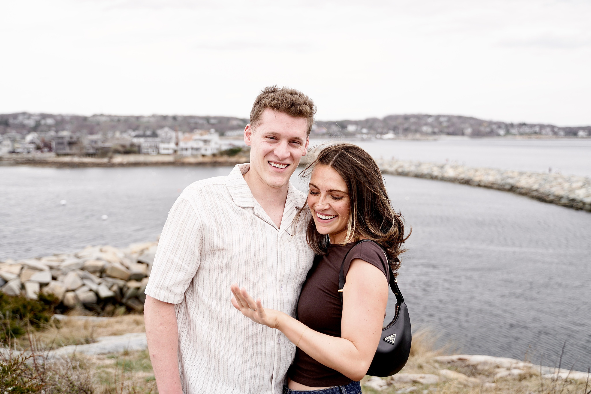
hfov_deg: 54.4
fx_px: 575
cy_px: 197
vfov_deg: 37.9
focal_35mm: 35
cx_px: 296
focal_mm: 35
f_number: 2.8
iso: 100
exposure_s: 1/800
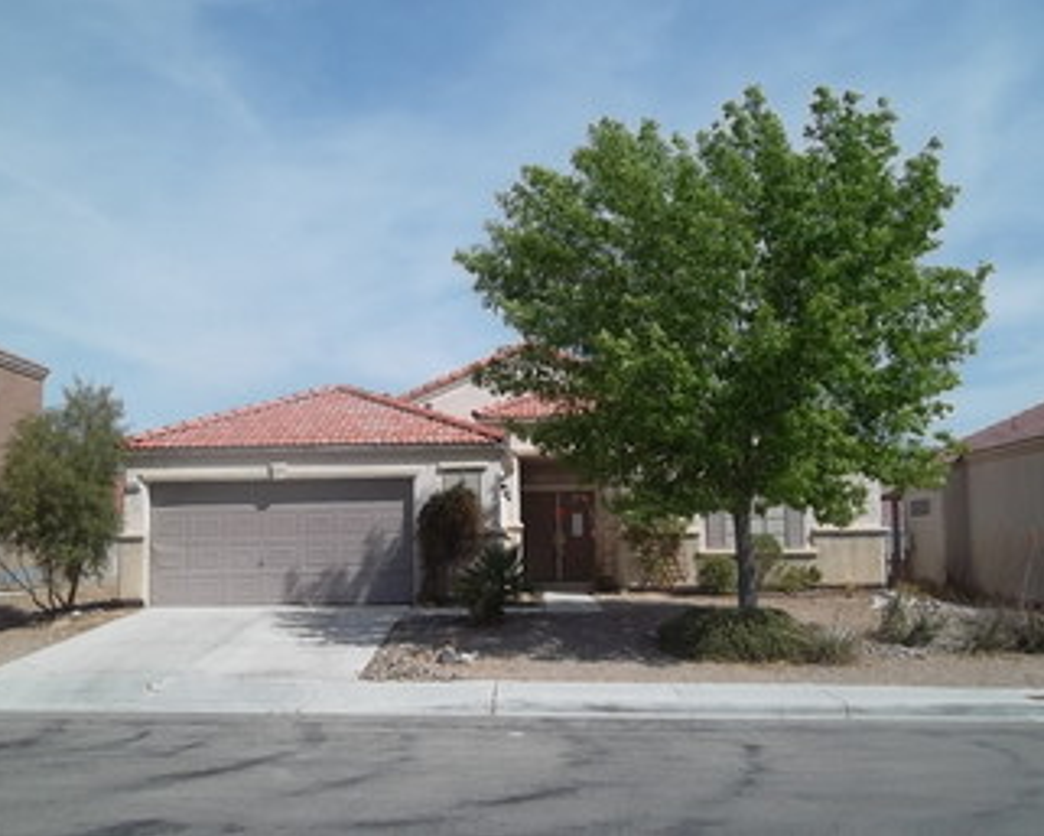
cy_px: 416
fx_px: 1205
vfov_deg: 38.2
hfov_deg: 46.8
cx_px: 494
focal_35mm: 39
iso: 80
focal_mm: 6.6
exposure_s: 1/900
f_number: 4
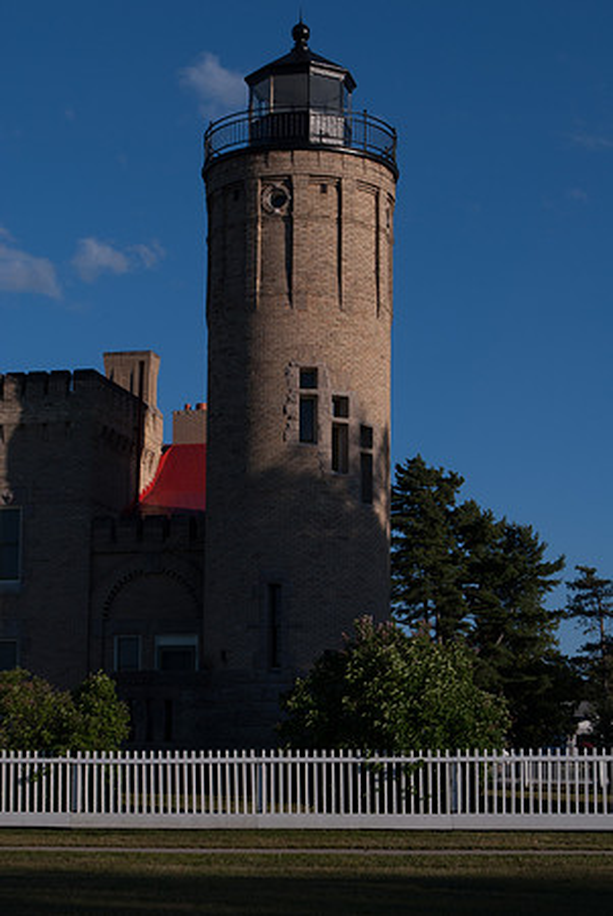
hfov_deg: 18.2
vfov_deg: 27.0
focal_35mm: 75
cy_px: 458
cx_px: 306
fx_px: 1911
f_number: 18
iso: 100
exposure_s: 1/13
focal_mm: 50
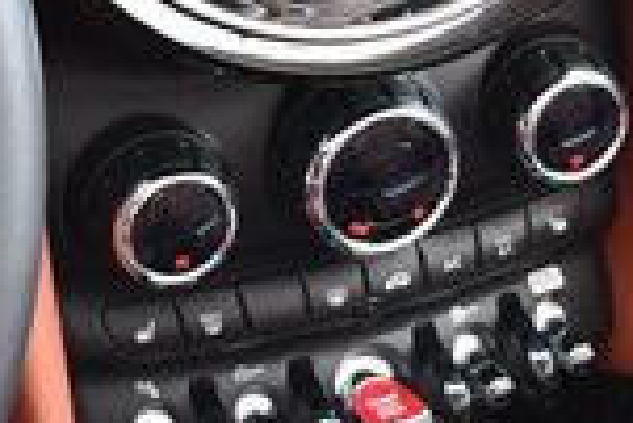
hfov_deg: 12.1
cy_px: -84
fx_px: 2974
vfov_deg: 8.1
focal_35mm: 169
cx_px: 243
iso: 800
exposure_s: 1/160
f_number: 3.8
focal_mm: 20
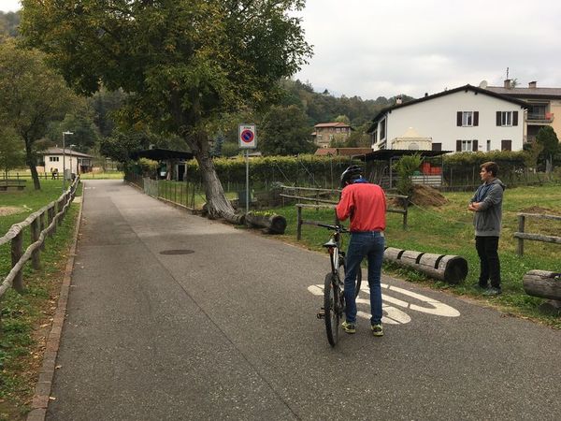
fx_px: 470
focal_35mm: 29
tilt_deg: -1.3
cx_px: 280
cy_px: 210
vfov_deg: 48.2
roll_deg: -1.3
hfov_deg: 61.7
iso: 25
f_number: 2.2
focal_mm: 4.15
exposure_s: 1/292
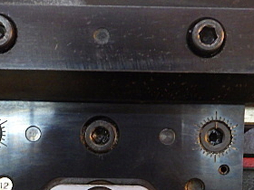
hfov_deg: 30.2
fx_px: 470
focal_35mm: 64
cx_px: 111
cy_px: 173
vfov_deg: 22.4
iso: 800
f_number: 3.5
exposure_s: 1/45
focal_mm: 5
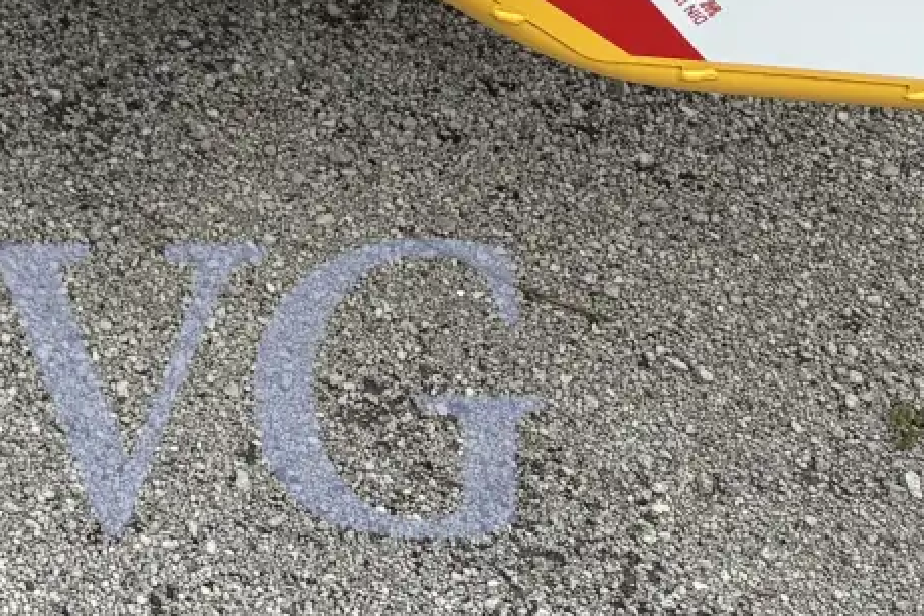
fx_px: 2900
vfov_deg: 11.0
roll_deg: -0.8
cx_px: -616
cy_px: -622
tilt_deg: -25.1
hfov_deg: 16.0
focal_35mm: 113
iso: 50
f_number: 1.6
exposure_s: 1/1175
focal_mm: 5.96
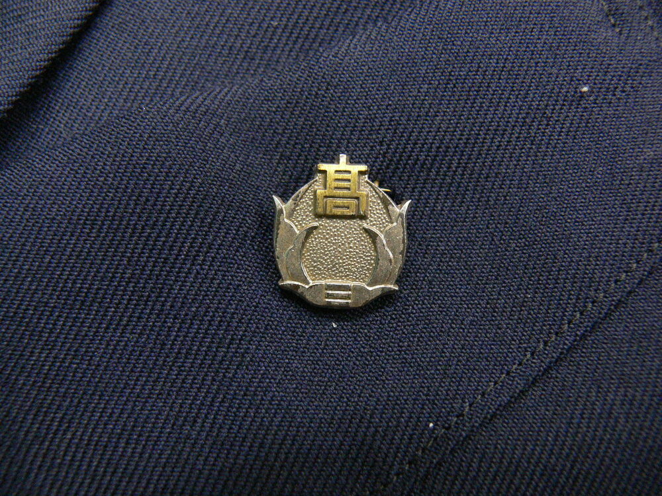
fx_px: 669
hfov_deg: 52.6
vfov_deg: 40.7
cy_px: 248
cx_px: 331
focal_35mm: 35
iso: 200
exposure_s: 1/8
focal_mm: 7.4
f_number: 2.8
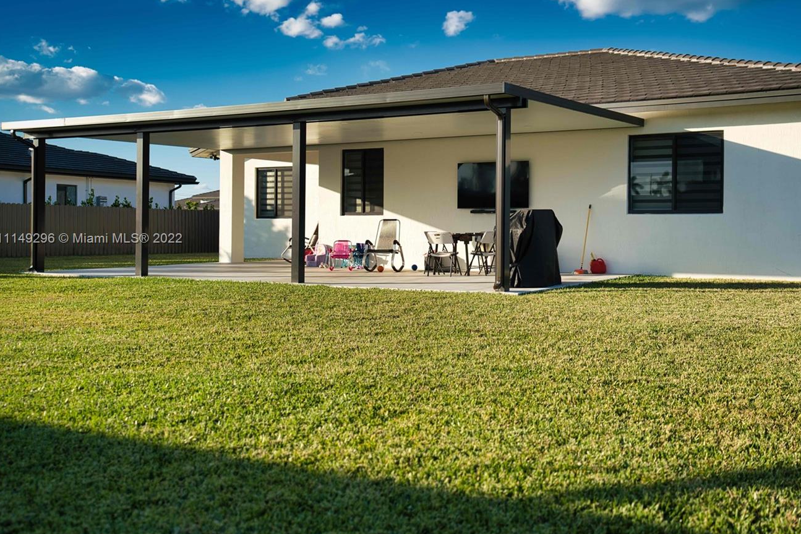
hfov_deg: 46.2
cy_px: 239
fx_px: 934
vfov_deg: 31.9
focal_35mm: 42
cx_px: 479
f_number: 2.8
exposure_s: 1/1600
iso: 125
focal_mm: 34
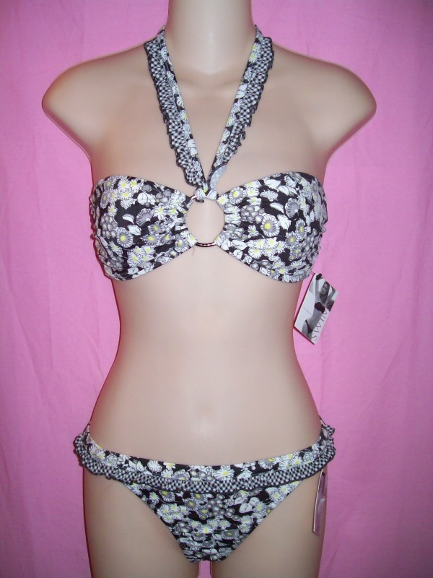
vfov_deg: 51.4
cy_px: 289
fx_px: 600
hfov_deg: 39.7
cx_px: 216
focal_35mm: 36
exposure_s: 1/64
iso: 80
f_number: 2.7
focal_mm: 6
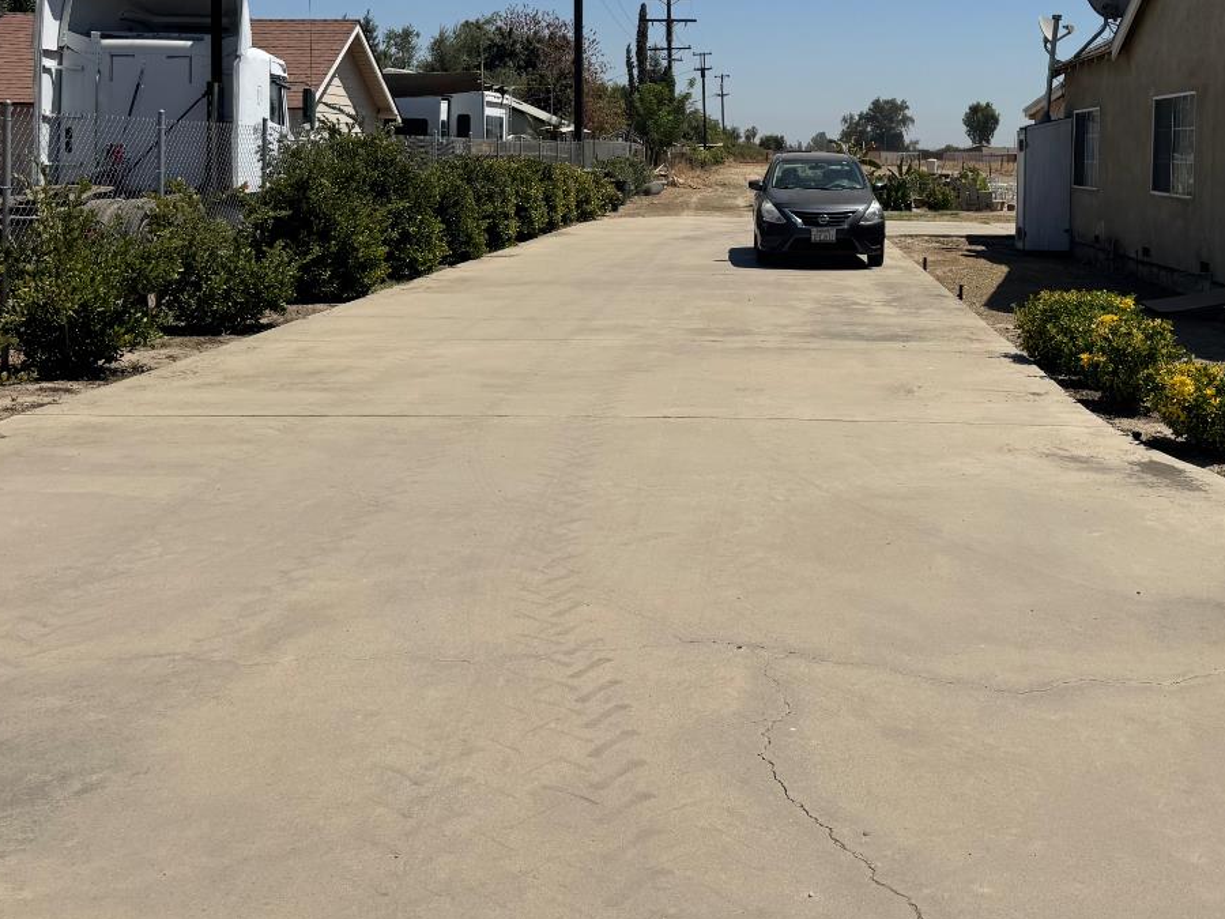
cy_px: 167
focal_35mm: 40
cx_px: 742
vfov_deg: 34.7
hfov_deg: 46.5
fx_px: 1416
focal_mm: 6.76
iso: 80
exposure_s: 1/7937
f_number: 1.78
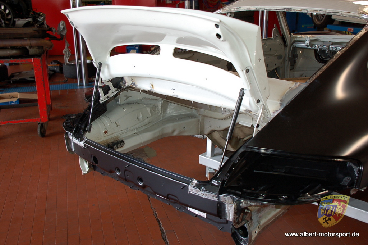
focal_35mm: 38
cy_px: 122
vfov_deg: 35.4
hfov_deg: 51.3
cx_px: 184
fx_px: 383
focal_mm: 25
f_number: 3.8
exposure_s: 1/60
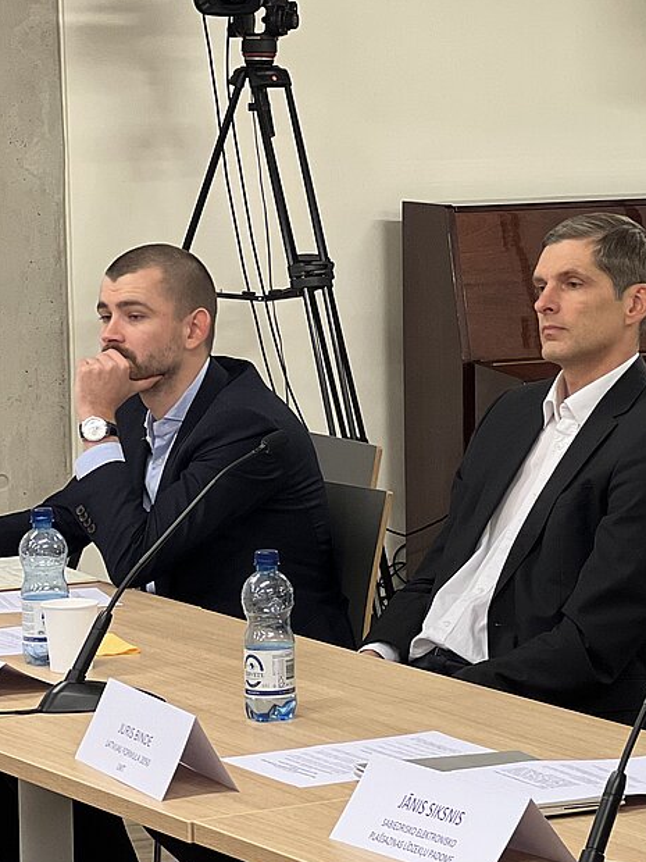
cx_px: 629
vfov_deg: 13.3
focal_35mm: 149
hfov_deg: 9.9
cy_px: 462
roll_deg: +0.5
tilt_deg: -6.8
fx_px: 3707
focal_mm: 9
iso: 160
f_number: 2.8
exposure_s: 1/33
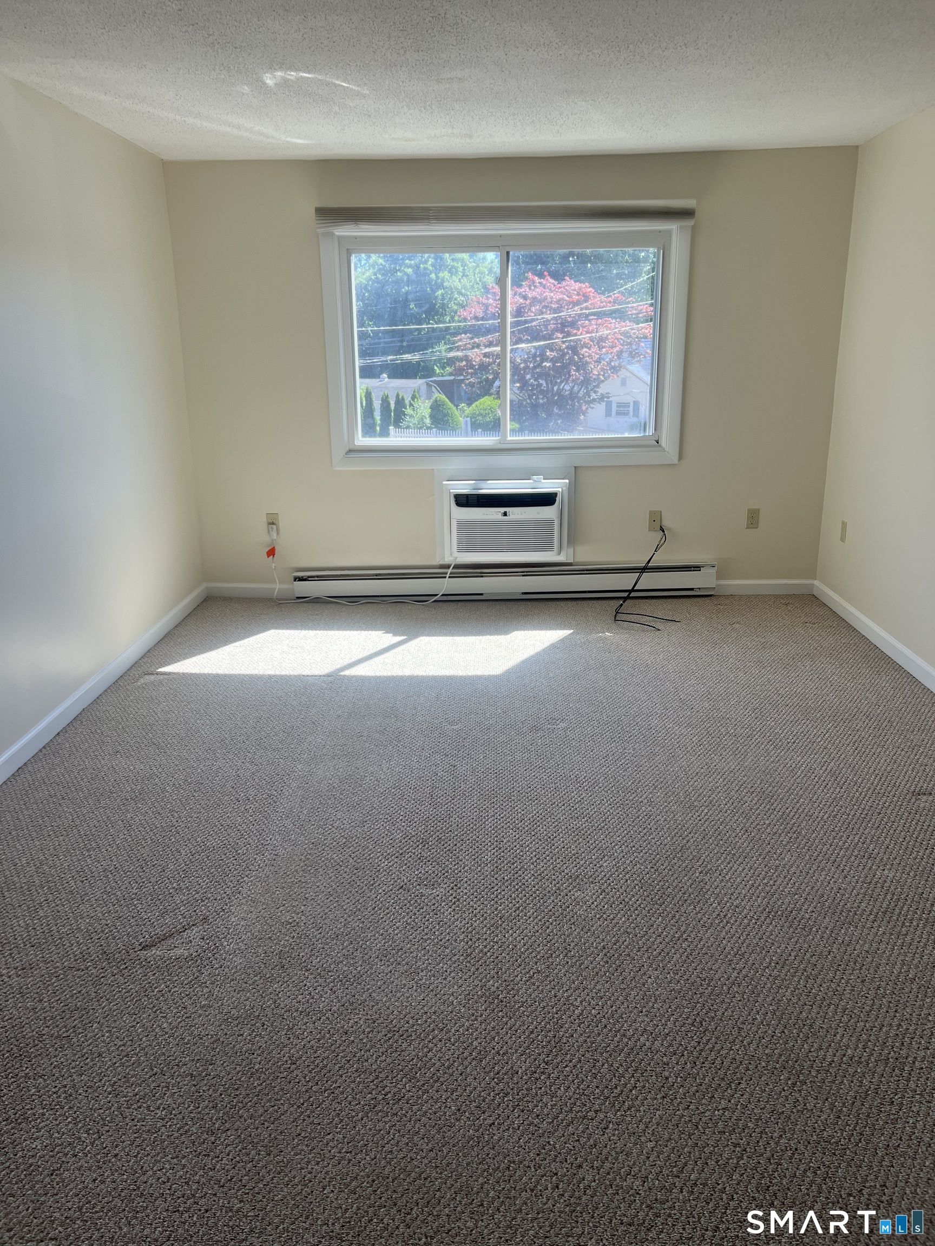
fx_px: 936
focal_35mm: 26
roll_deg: +1.6
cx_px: 468
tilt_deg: -16.2
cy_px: 623
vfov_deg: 67.3
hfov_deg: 53.1
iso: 40
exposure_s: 1/223
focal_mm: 5.7
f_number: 1.5
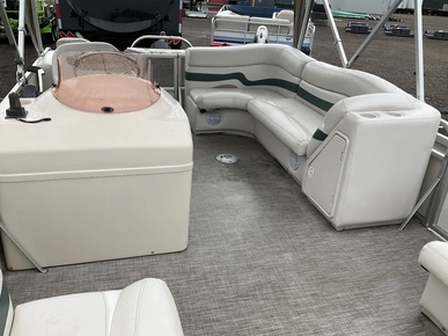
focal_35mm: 30
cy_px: 163
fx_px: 388
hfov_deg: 60.0
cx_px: 221
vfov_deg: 46.8
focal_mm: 3
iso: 25
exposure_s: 1/912
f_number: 1.8
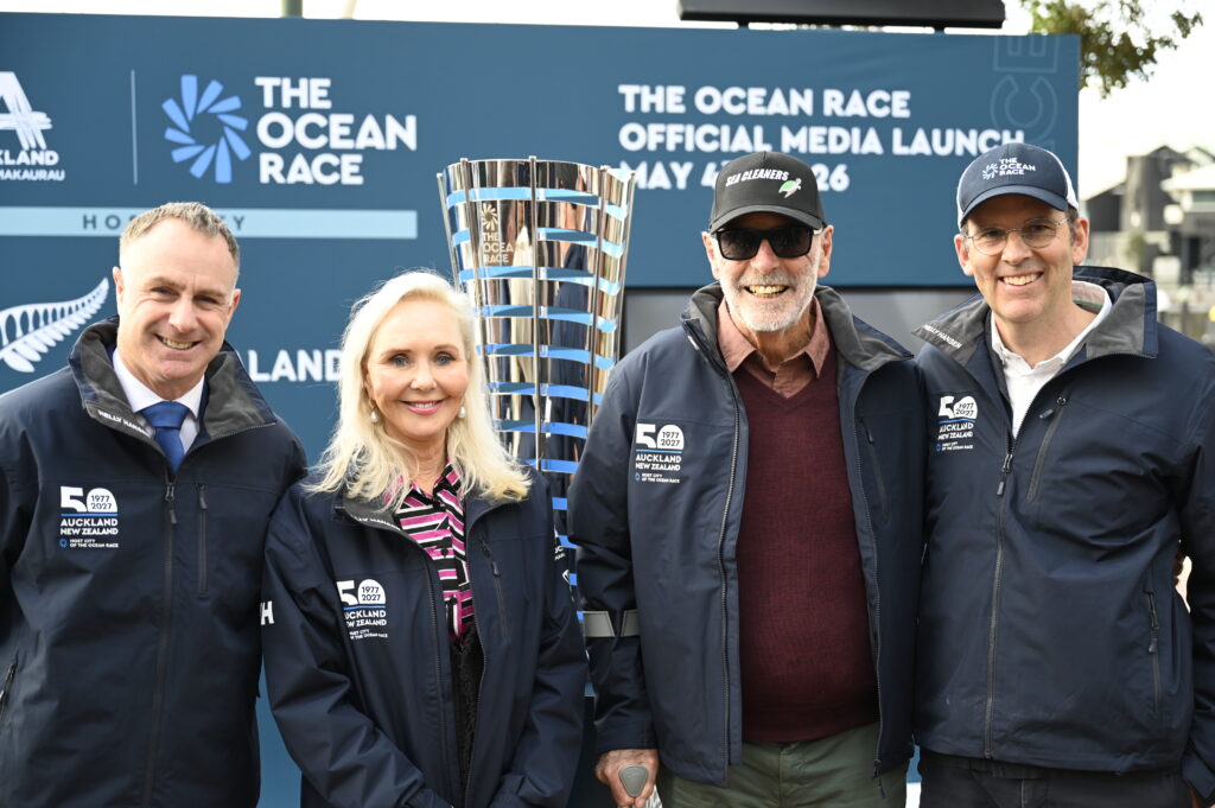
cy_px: 404
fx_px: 1754
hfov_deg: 38.2
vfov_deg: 25.9
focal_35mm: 52
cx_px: 608
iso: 200
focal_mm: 52
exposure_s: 1/250
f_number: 2.8
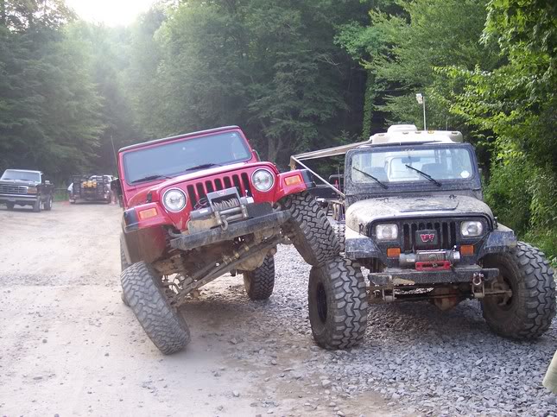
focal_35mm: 38
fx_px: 611
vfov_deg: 37.7
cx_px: 278
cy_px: 208
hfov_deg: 49.0
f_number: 2.8
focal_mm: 8
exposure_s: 1/90
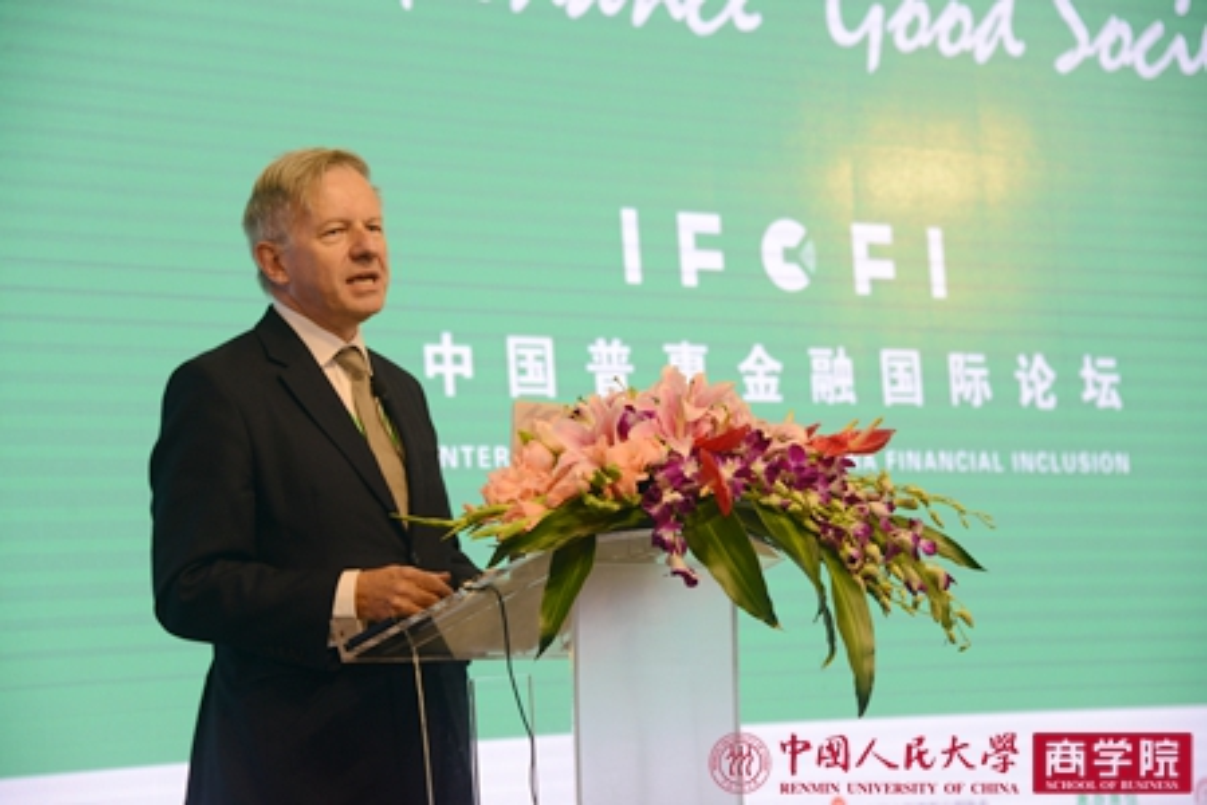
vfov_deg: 14.0
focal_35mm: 98
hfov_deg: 20.8
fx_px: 3285
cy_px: 402
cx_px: 604
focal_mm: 98
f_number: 5.3
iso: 800
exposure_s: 1/125
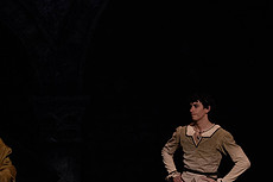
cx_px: 202
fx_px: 4433
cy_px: 97
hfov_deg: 3.5
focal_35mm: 585
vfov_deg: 2.3
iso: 8000
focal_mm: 232
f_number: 5.6
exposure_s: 1/250
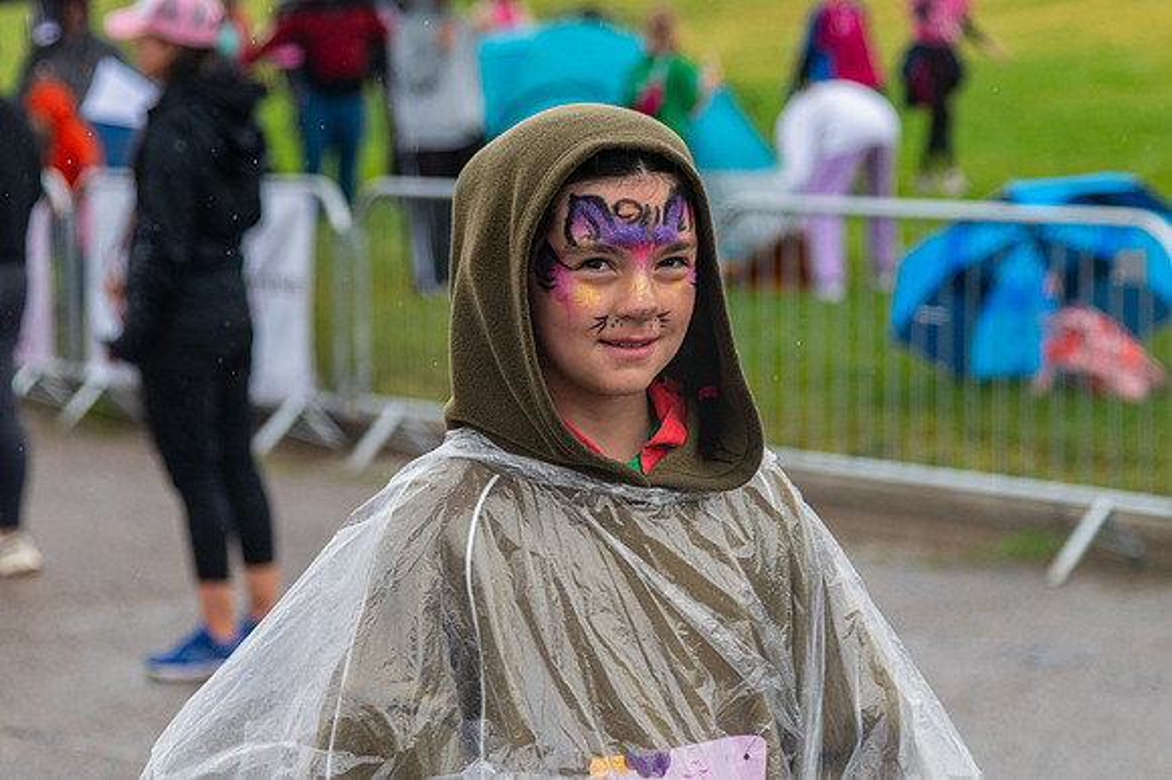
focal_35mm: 111
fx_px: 3619
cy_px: 272
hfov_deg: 18.4
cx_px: 584
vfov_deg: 12.3
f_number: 4
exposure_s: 1/2500
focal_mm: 85
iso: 1600
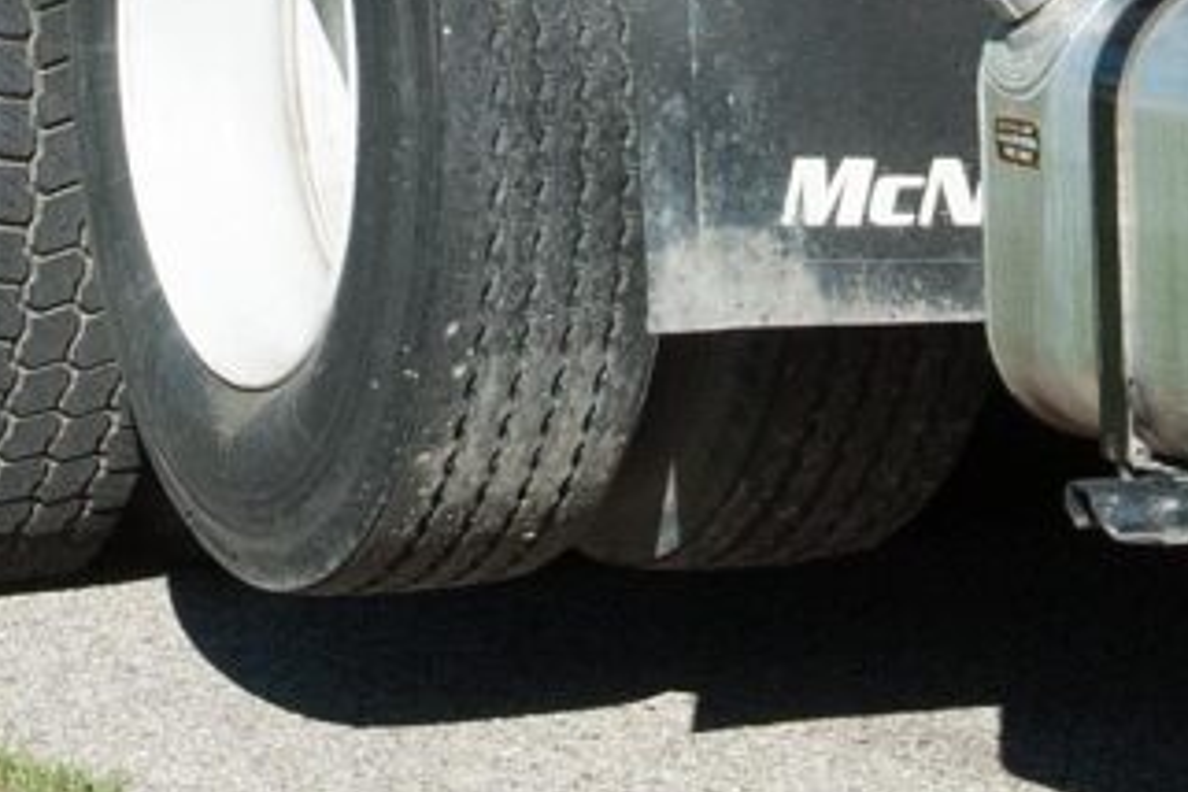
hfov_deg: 8.1
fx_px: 8414
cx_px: 152
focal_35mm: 255
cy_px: -1234
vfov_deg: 5.2
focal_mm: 40
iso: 800
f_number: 13
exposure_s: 1/640
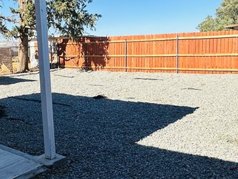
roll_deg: +1.3
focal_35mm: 40
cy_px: 79
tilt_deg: -4.1
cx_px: 107
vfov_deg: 36.0
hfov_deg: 46.7
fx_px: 275
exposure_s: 1/2212
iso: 50
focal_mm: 2.22
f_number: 2.2
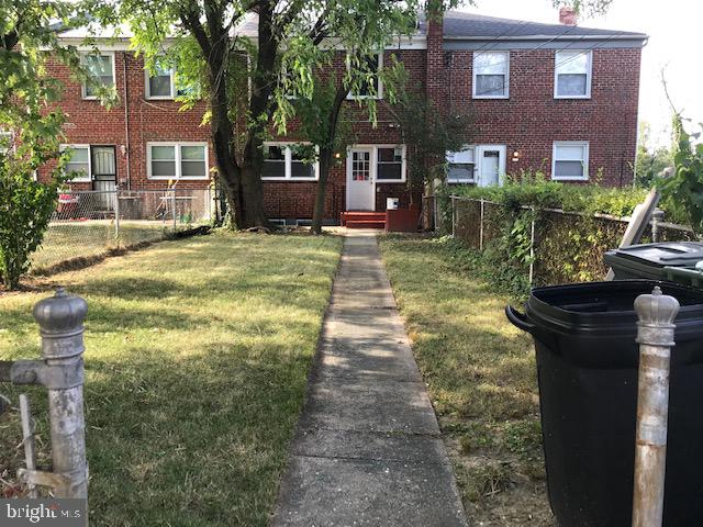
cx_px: 352
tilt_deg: -4.5
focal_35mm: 28
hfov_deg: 63.4
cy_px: 264
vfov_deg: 49.7
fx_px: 569
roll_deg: +0.3
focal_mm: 3.99
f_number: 1.8
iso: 20
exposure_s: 1/128
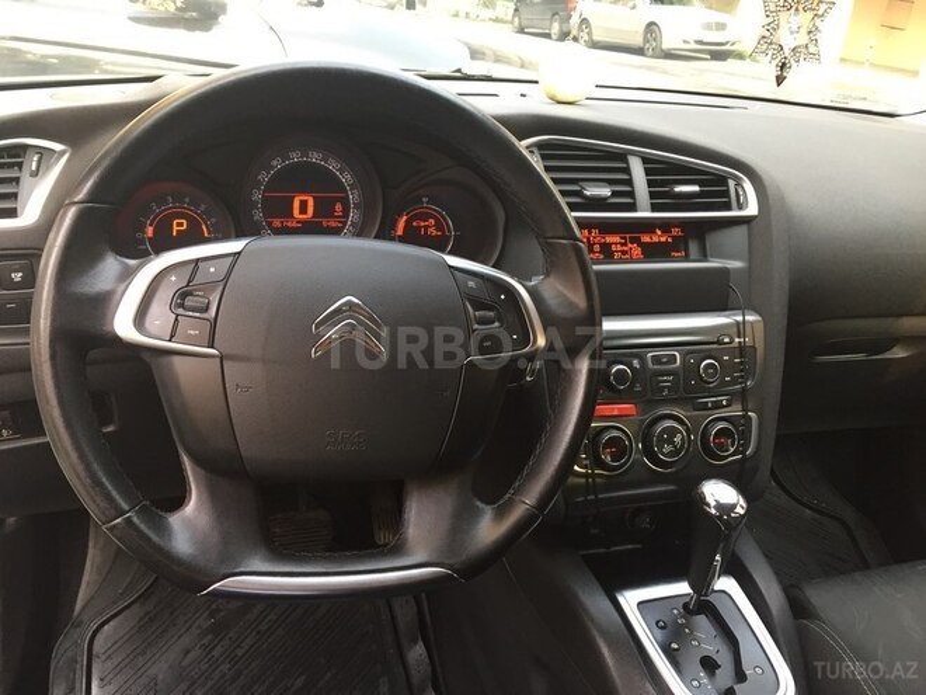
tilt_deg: -25.9
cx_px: 463
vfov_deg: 48.2
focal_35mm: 29
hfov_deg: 61.7
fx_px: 776
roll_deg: -8.0
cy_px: 348
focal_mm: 4.15
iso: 64
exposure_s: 1/33
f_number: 2.2
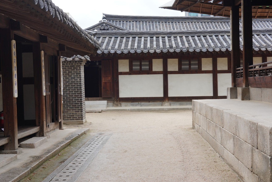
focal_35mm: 54
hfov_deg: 36.8
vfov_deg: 25.1
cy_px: 83
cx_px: 151
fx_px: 408
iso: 250
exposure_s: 1/100
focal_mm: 35
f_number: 8
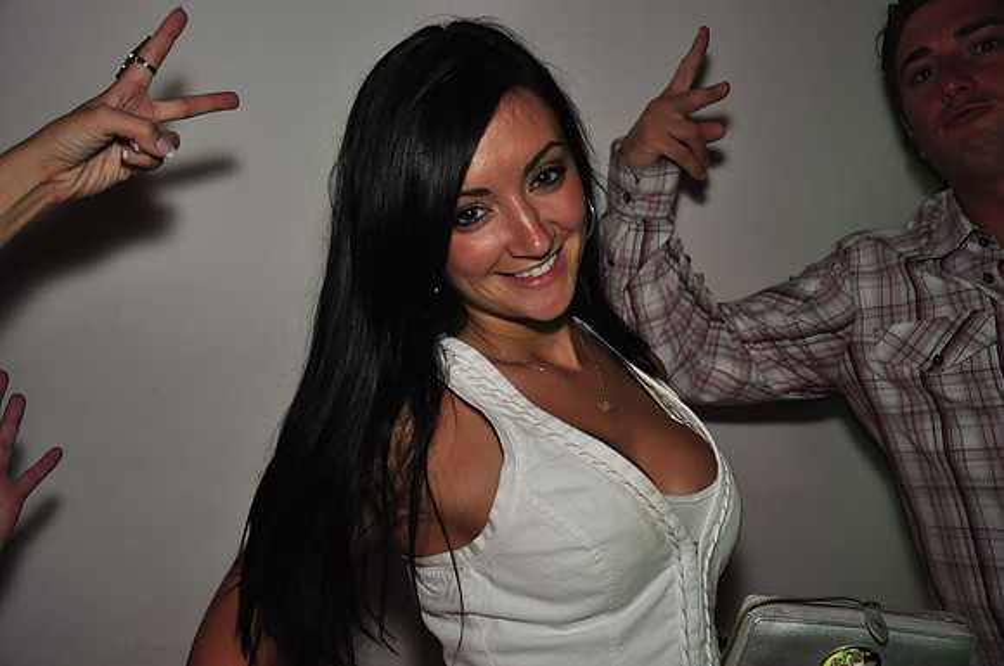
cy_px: 333
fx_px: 1337
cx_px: 502
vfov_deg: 28.0
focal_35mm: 48
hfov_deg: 41.2
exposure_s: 1/13
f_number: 4.2
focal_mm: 32
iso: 800
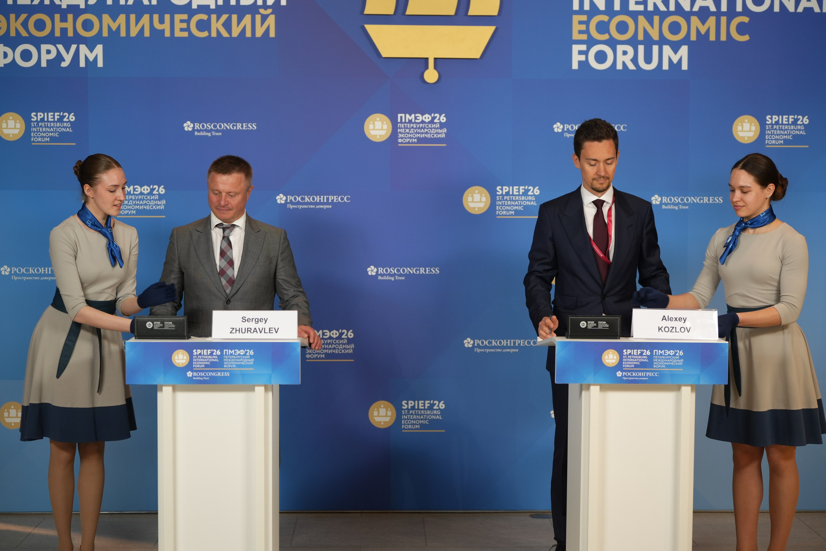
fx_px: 1491
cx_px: 413
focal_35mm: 65
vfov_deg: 20.9
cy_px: 276
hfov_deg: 31.0
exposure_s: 1/200
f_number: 2.8
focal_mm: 65
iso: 800
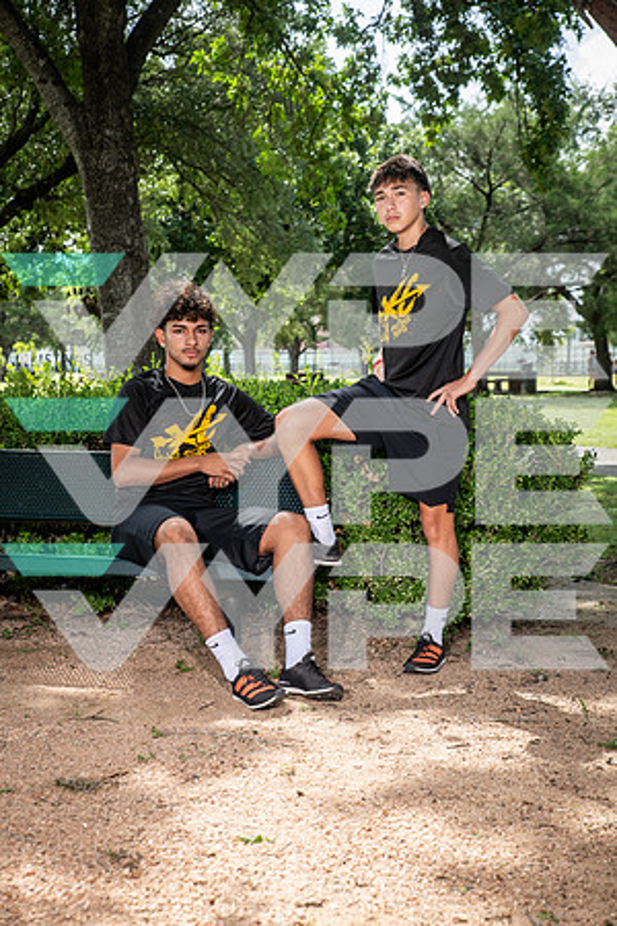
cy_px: 463
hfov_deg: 24.6
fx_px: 1414
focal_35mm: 55
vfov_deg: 36.2
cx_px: 308
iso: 250
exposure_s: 1/400
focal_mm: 55
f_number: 6.3
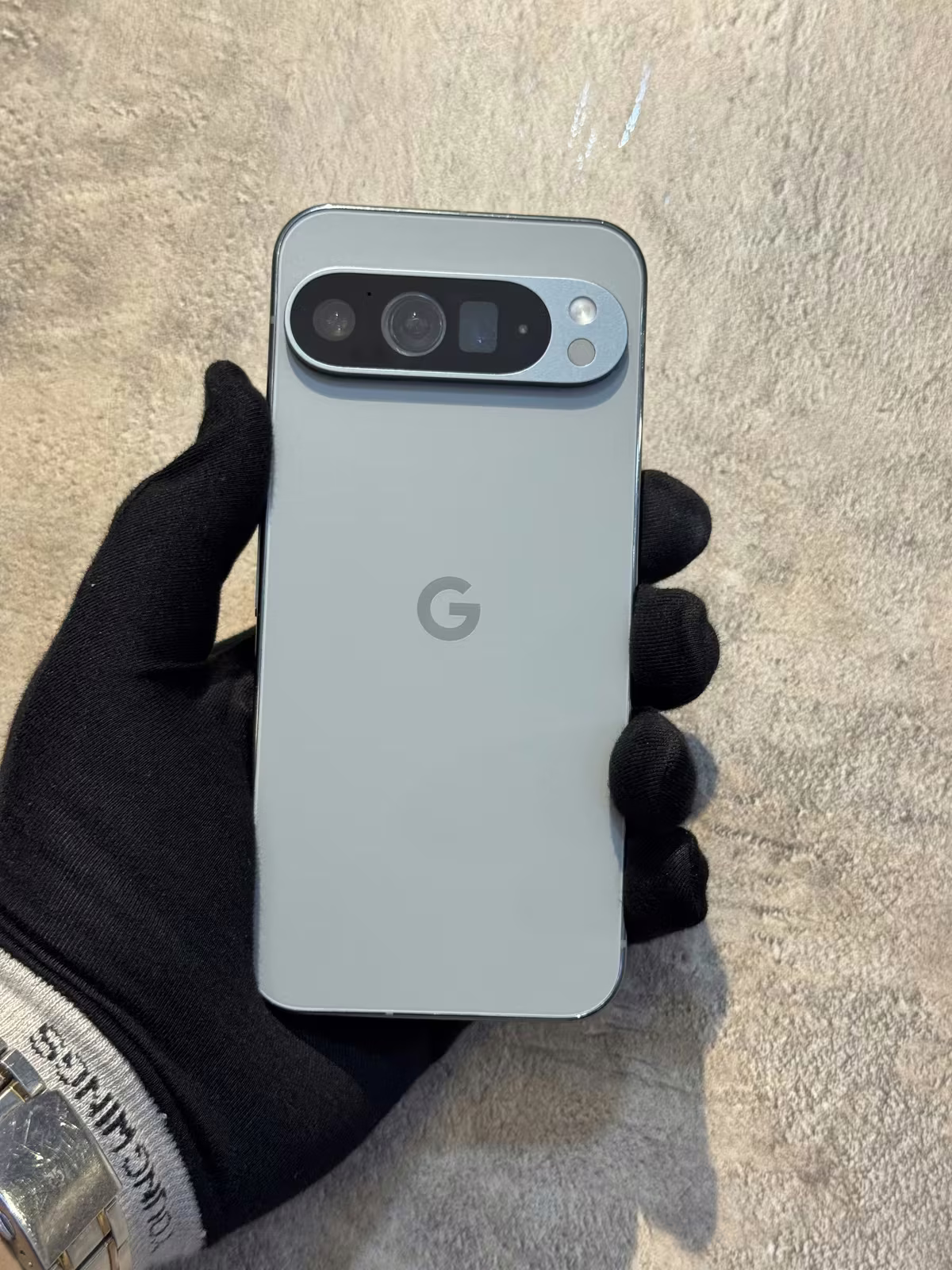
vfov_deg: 39.7
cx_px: 476
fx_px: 1760
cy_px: 635
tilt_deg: +8.9
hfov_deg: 30.3
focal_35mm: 48
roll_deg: -16.7
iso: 80
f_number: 1.78
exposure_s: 1/50
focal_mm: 6.76
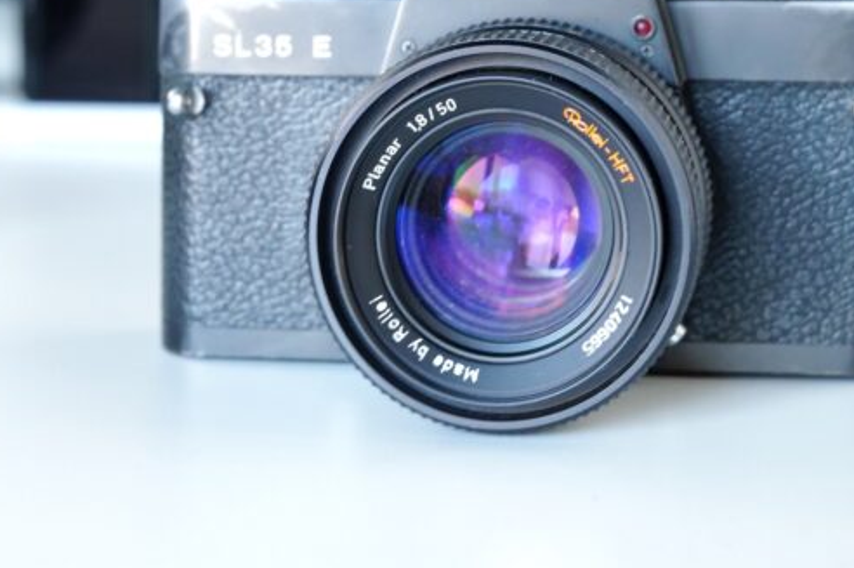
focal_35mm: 104
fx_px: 2465
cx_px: 451
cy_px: 65
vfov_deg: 13.0
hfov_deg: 19.7
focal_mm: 50
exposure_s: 1/50
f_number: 6.3
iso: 5000
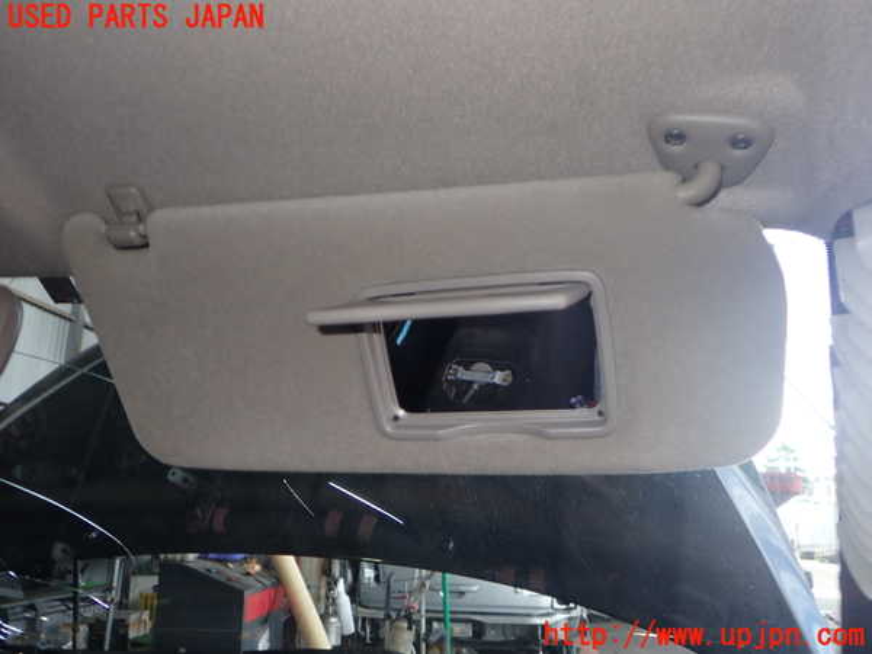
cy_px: 327
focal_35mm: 30
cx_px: 436
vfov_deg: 46.8
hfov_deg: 60.0
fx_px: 756
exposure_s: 1/30
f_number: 6.3
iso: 200
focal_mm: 5.4
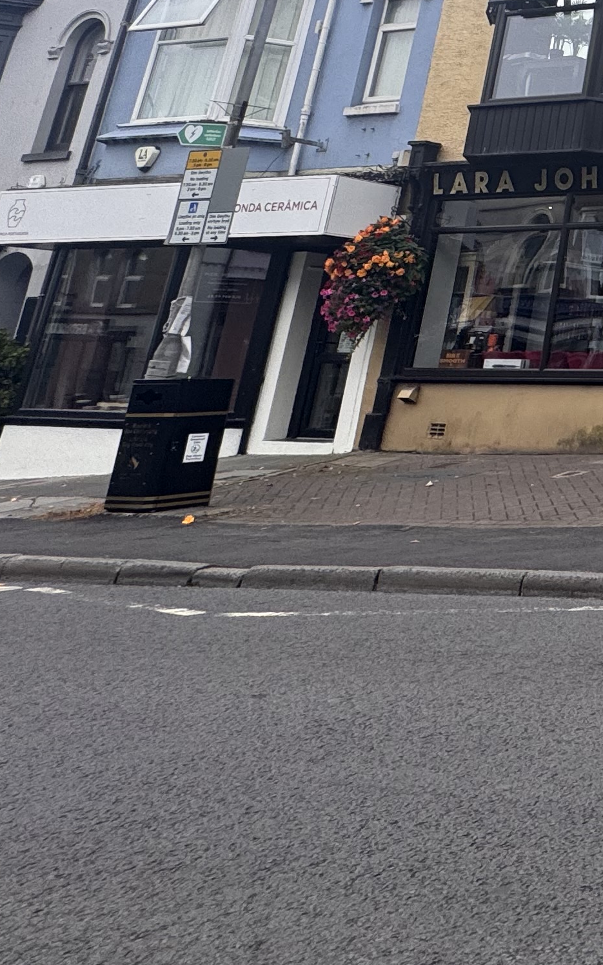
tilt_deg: +17.0
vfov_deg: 44.0
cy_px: 59
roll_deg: +0.0
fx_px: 1052
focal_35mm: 40
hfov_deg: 21.1
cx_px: 1095
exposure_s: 1/578
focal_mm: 2.22
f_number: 2.2
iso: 40
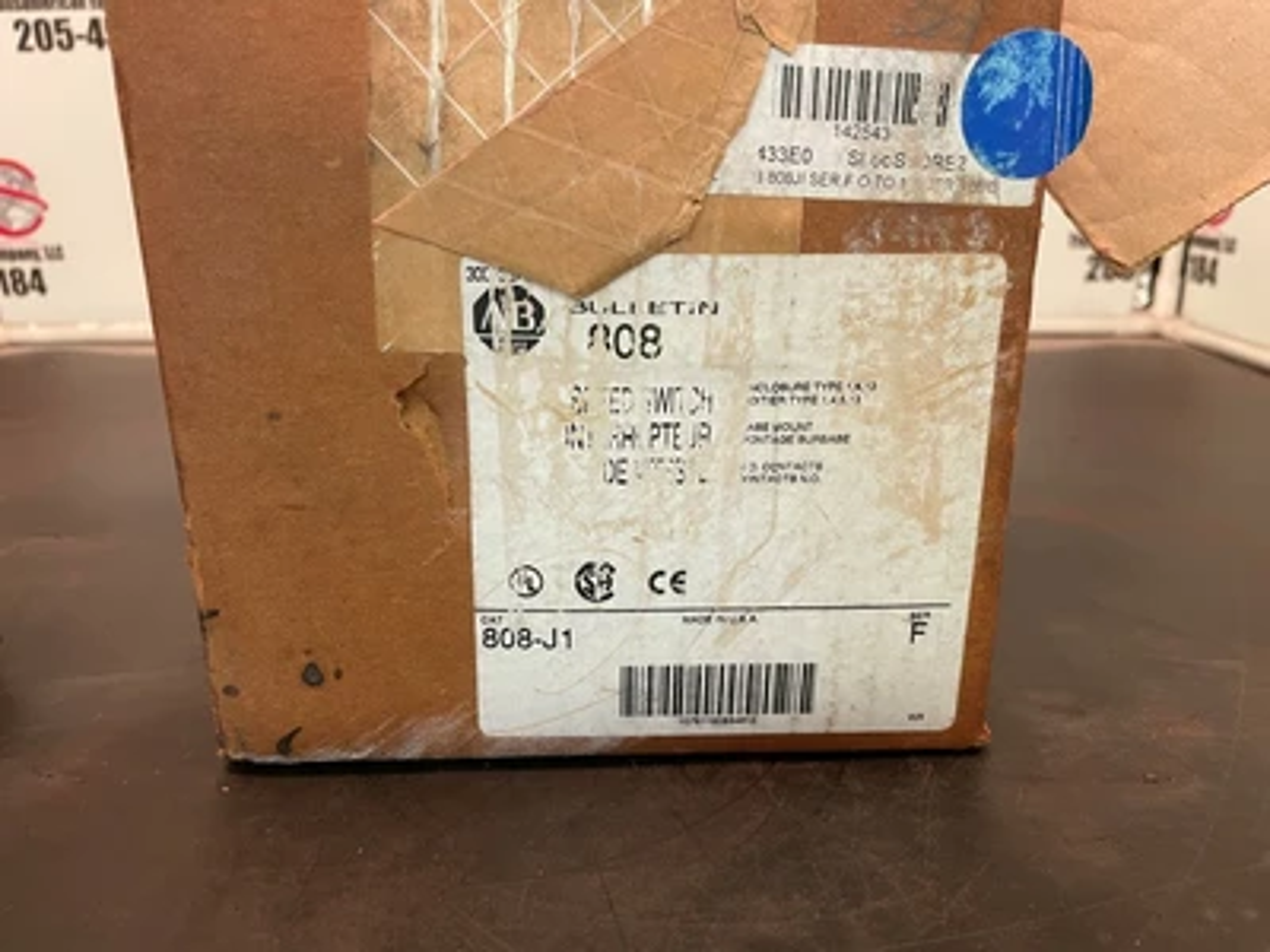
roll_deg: +0.1
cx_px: 635
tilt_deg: -18.6
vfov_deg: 53.1
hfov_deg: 67.3
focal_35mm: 26
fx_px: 954
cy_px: 476
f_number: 1.6
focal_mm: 4.2
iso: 250
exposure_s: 1/59
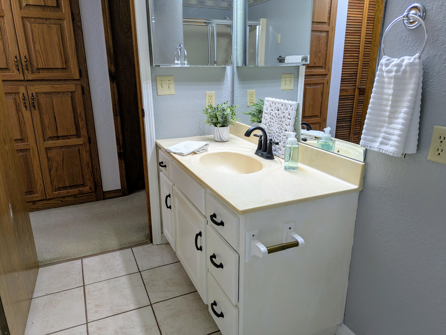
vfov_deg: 54.9
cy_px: 168
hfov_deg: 69.4
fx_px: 322
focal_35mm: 25
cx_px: 223
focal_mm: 5.43
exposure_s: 1/30
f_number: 1.89
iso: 56
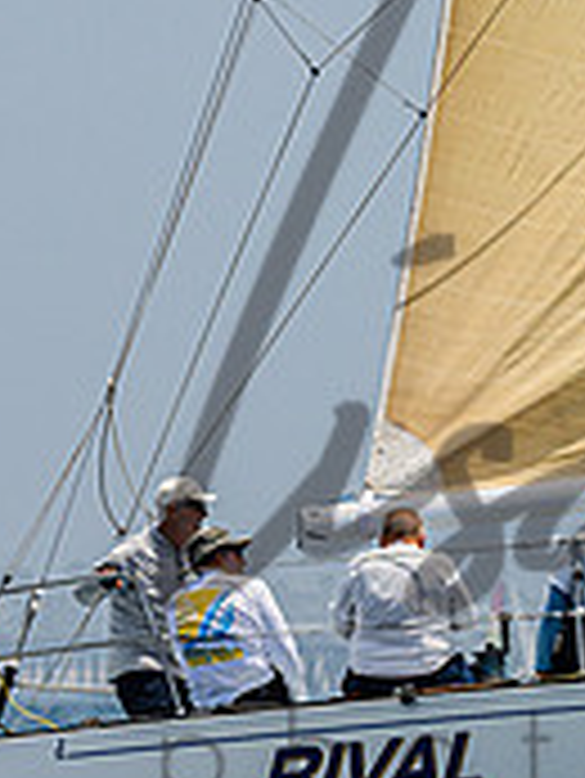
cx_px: 882
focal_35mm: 743
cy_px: 603
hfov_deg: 2.0
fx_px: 16721
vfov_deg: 2.7
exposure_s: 1/5000
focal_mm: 190
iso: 400
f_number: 6.3
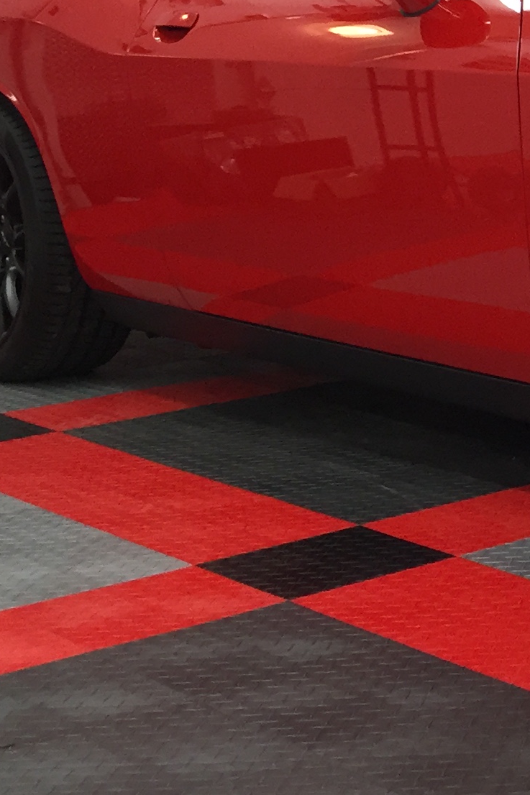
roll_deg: +0.2
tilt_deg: -4.1
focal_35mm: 89
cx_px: 913
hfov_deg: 13.9
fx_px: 1966
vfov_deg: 22.4
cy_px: 105
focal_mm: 4.15
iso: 40
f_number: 2.2
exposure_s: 1/30
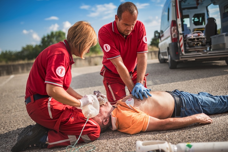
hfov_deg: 53.1
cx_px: 113
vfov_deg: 36.9
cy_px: 76
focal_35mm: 36
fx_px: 228
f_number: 1.8
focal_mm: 35
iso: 100
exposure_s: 1/3200
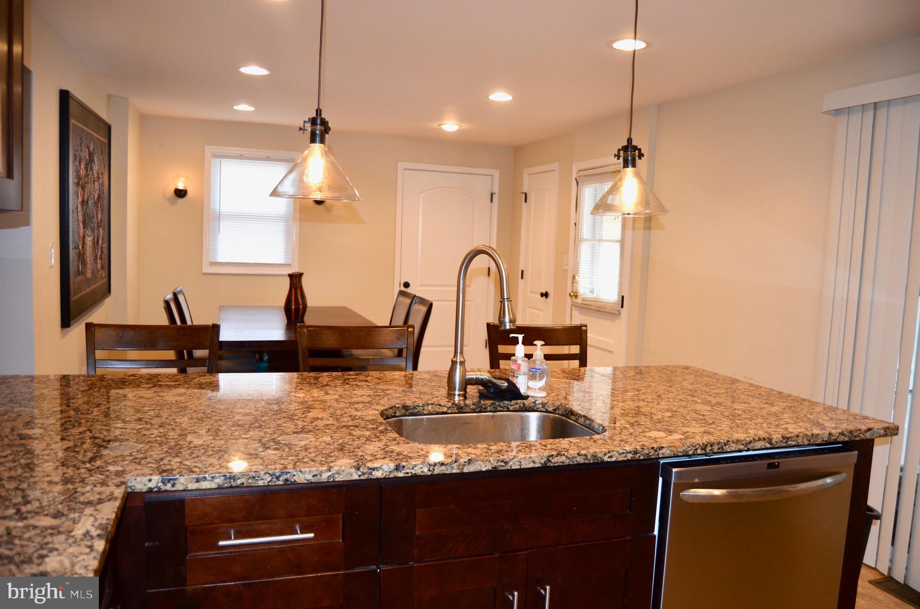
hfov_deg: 67.5
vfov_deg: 47.7
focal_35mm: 27
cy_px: 304
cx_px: 460
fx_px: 688
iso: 400
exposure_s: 1/100
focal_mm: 18
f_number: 3.5
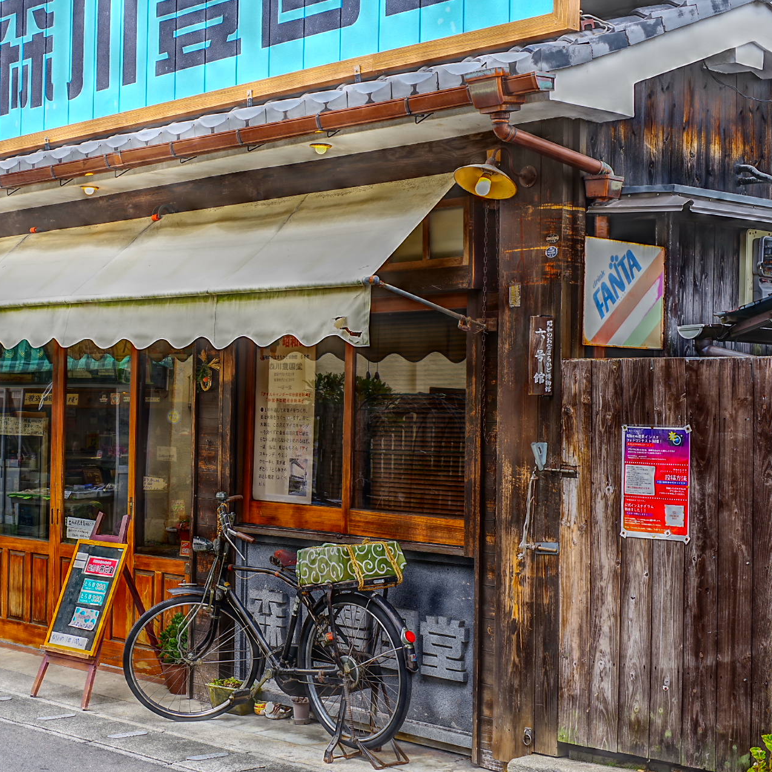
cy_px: 386
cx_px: 225
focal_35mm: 64
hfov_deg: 26.6
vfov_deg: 26.9
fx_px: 1615
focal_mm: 50
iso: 200
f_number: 8
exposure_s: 1/30
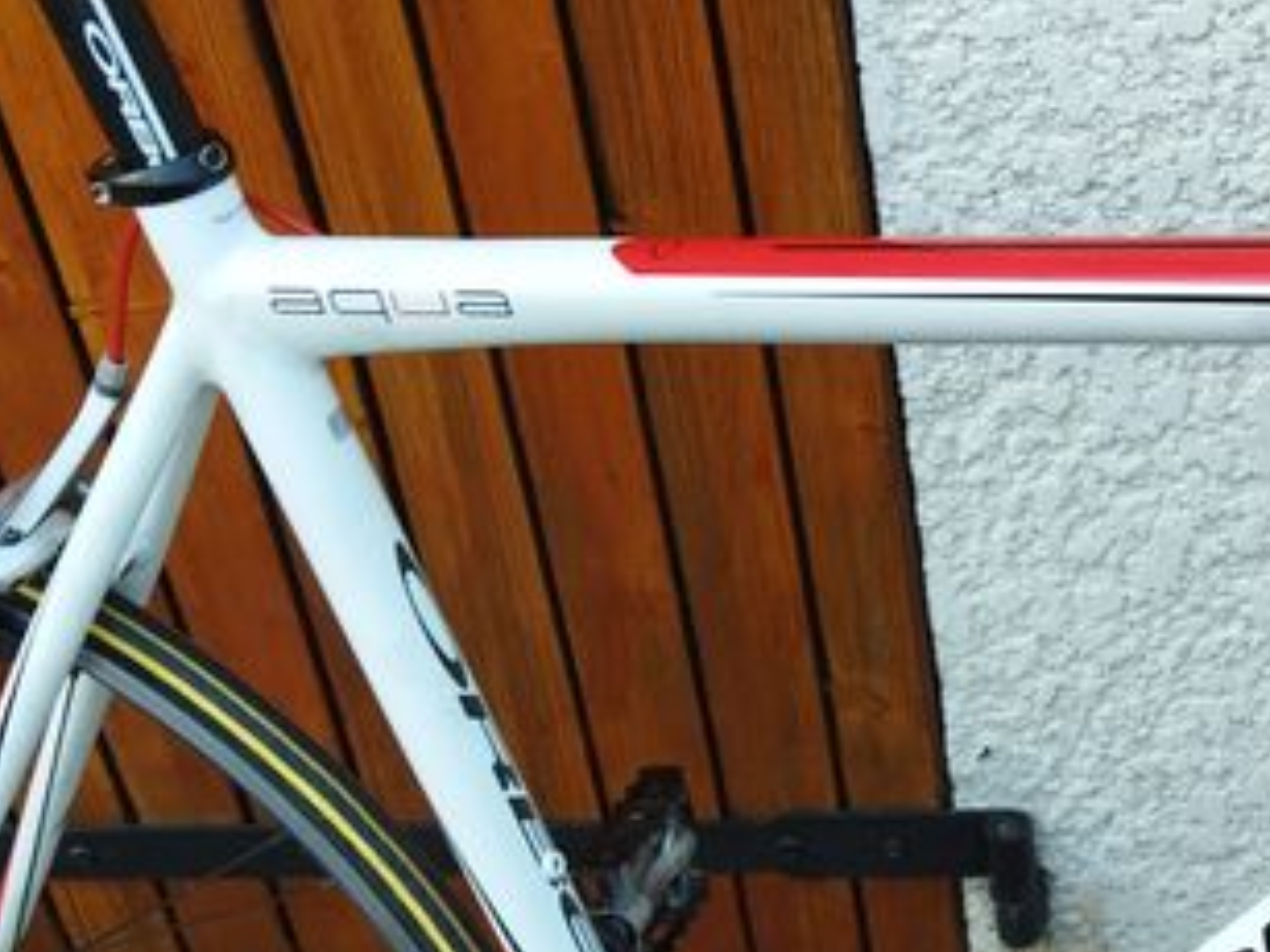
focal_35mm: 88
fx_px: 3227
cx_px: 1204
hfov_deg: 21.6
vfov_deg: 16.6
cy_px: 820
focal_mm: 4.71
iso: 109
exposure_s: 1/100
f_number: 1.79
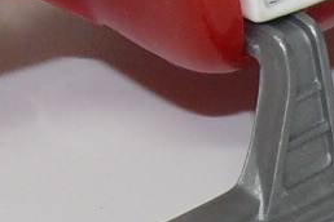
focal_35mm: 478
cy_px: -188
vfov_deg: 2.9
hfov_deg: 4.3
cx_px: 155
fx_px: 4434
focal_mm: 11.2
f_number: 4
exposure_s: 1/30
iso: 100
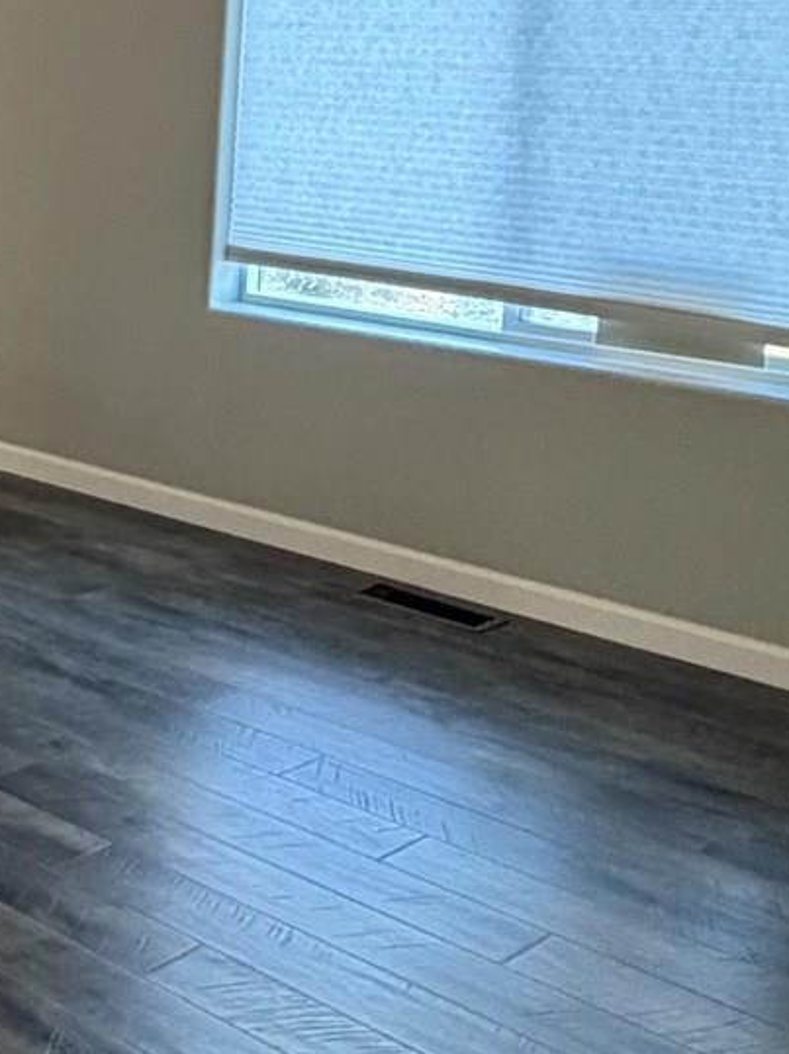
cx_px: -390
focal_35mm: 60
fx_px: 1825
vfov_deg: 31.9
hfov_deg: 20.8
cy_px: 339
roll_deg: -0.1
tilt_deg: -10.9
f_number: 2.2
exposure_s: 1/60
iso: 400
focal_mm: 2.22
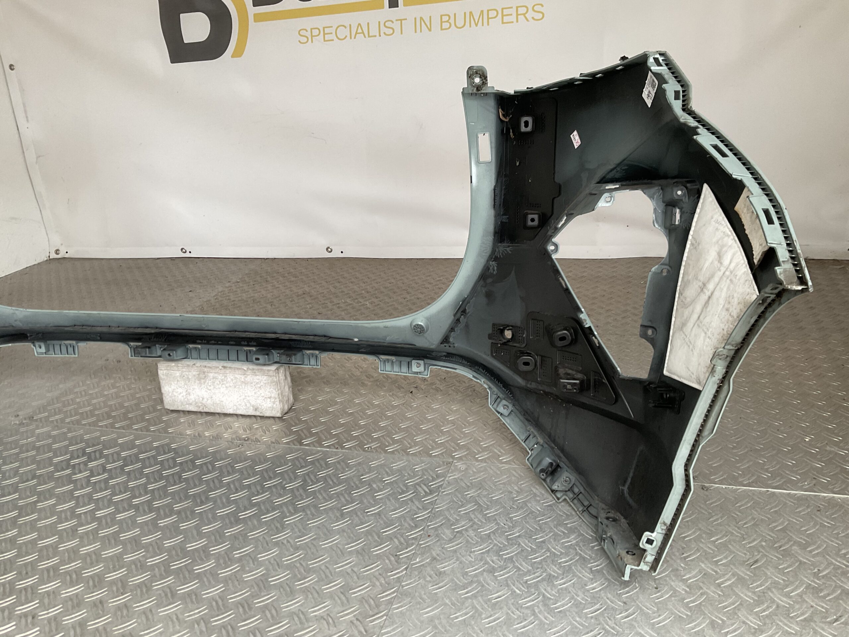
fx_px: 711
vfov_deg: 48.2
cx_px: 424
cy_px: 318
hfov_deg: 61.7
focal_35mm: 29
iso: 64
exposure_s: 1/50
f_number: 1.8
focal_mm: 3
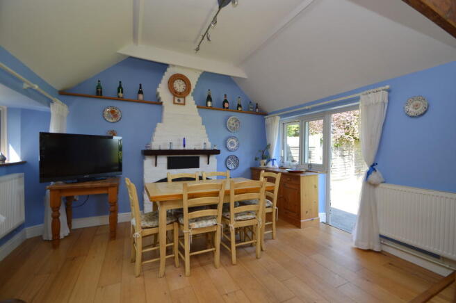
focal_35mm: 15
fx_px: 190
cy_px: 152
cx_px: 228
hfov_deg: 100.4
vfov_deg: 77.2
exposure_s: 1/60
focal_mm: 10
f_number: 4
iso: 100
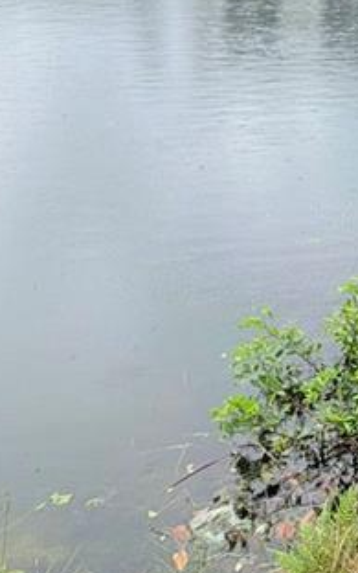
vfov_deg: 32.1
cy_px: -33
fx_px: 890
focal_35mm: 57
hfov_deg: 19.6
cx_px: 549
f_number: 2.2
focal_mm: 2.22
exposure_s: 1/770
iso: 25
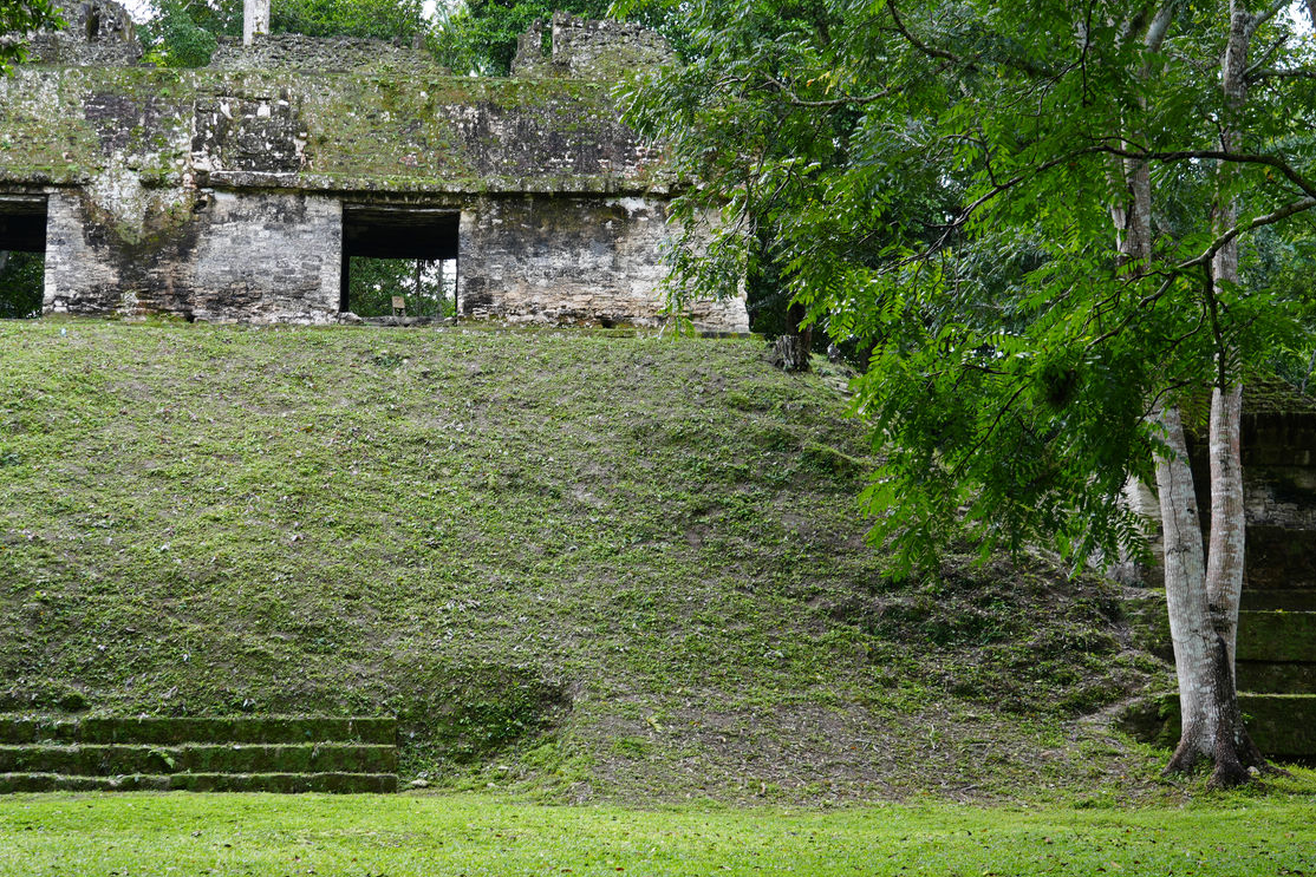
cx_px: 520
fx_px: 2047
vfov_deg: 24.2
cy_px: 376
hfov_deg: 35.5
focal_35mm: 56
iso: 100
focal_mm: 39
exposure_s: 1/80
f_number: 4
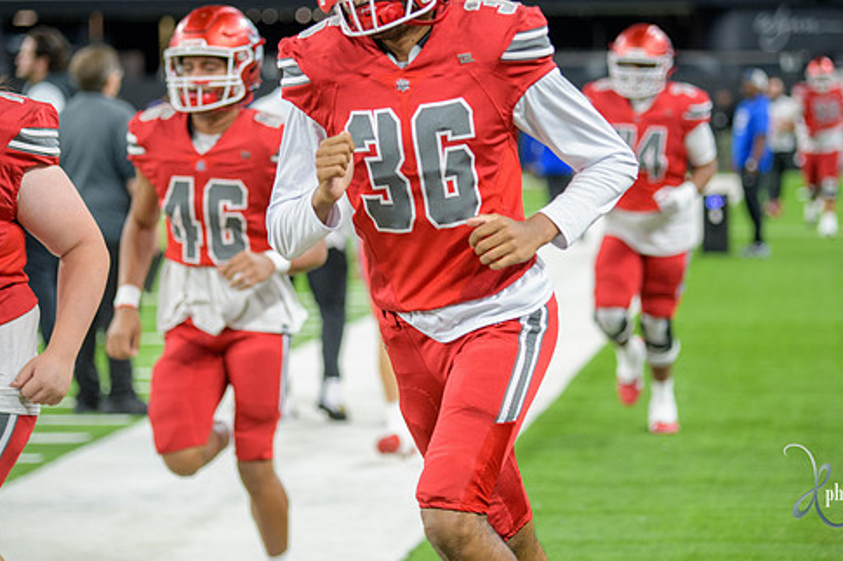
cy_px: 235
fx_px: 3137
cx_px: 466
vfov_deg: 10.2
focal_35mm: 134
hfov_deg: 15.3
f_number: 2.8
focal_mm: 112
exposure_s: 1/400
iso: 1250
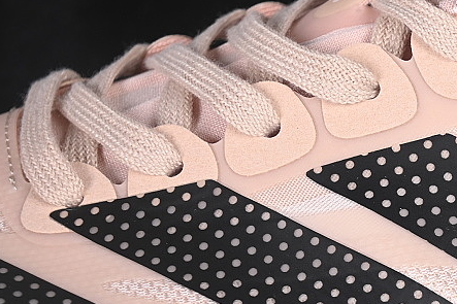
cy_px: 299
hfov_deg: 11.0
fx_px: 2322
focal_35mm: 183
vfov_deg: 7.5
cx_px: 536
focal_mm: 50
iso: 160
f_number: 7.1
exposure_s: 1/80
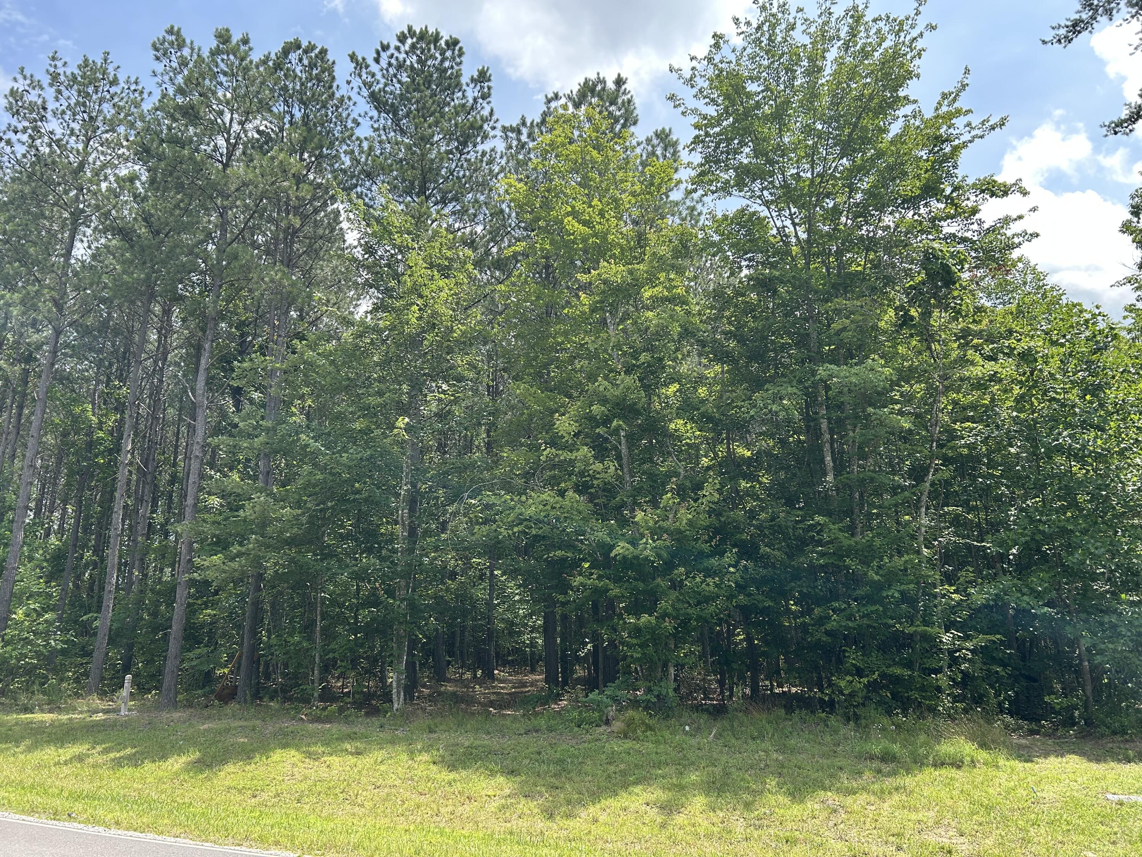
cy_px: 428
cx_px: 571
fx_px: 858
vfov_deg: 53.1
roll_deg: +1.0
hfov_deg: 67.3
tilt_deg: +16.8
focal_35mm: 26
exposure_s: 1/1295
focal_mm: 5.7
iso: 50
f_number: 1.5
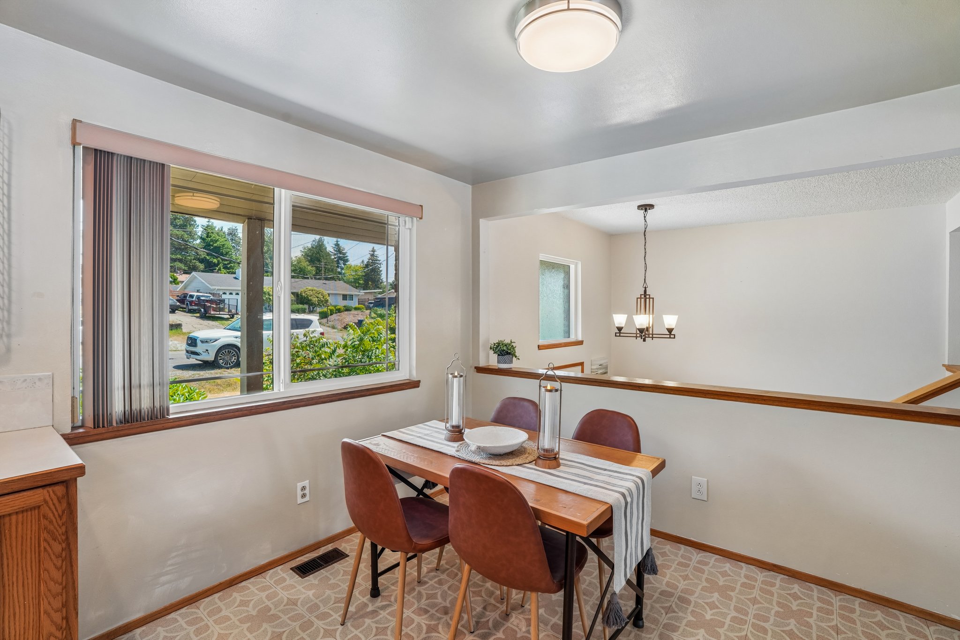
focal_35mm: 16
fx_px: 427
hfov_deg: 96.7
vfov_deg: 73.7
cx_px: 480
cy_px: 320
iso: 400
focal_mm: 16
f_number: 8
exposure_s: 1/50
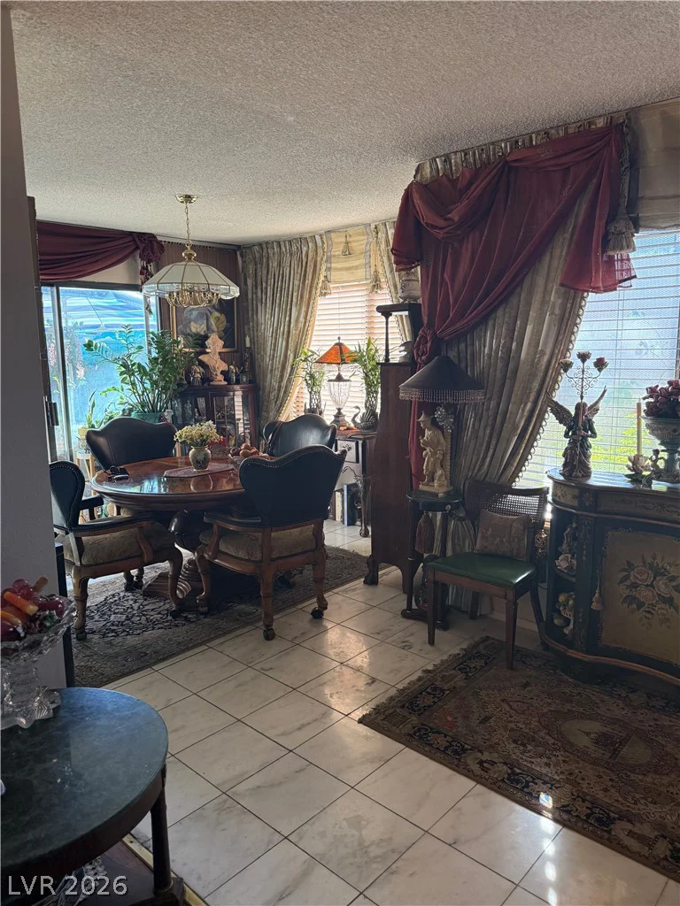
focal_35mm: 24
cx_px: 340
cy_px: 453
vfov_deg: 71.6
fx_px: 629
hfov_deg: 56.8
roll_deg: +0.7
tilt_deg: -8.6
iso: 250
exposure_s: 1/120
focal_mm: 6.76
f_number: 1.78
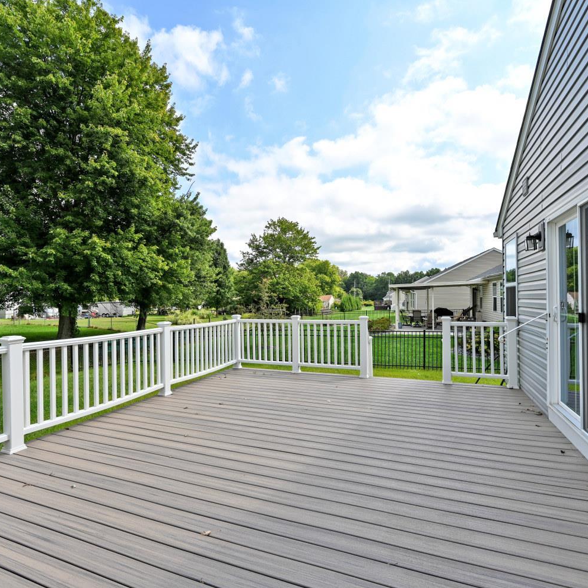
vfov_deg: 80.7
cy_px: 296
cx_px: 295
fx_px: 346
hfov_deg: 80.7
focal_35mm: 18
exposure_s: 1/320
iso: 100
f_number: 6.3
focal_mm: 14
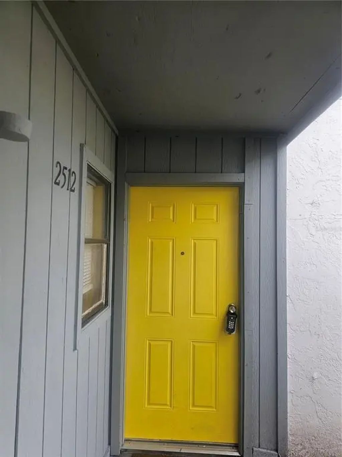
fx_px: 303
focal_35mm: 23
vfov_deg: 73.9
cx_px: 171
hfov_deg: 58.9
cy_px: 228
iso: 64
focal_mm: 6.3
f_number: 1.7
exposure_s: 1/359
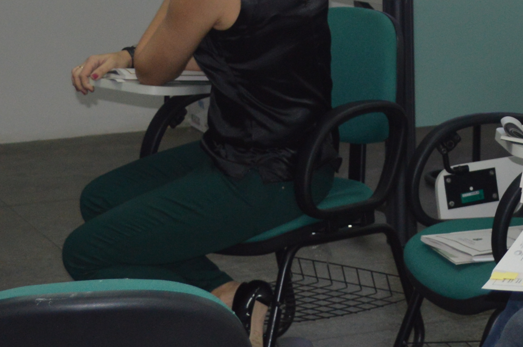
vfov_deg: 9.1
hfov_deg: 13.5
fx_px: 2119
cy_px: -206
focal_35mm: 146
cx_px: 710
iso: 400
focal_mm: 26
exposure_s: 1/80
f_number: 4.2
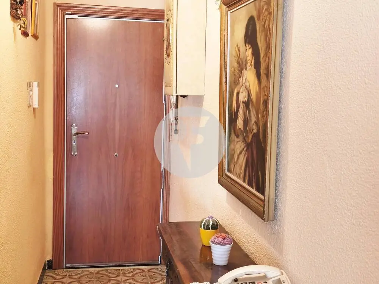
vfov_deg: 31.5
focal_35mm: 46
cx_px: 190
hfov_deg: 41.2
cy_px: 142
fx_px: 504
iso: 1250
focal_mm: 6.18
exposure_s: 1/33.3
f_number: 1.65
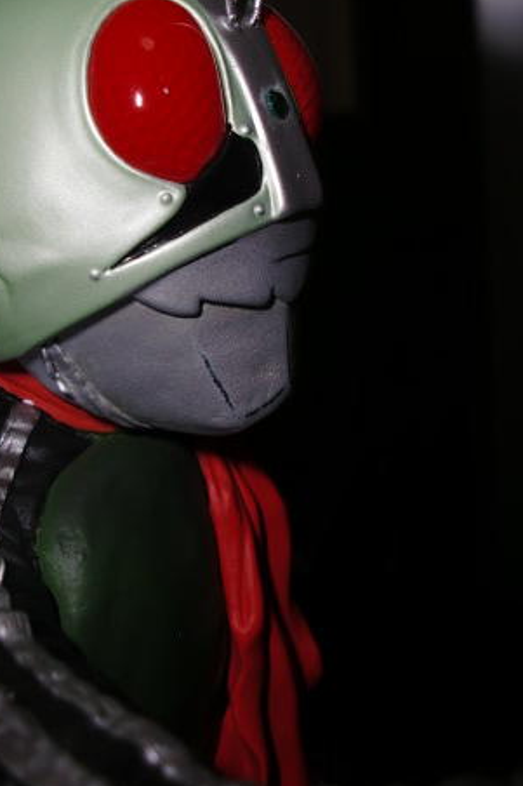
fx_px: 1156
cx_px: 198
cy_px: 266
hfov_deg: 25.4
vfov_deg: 37.2
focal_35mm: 53
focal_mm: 6.3
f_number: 7.9
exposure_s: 1/50
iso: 64
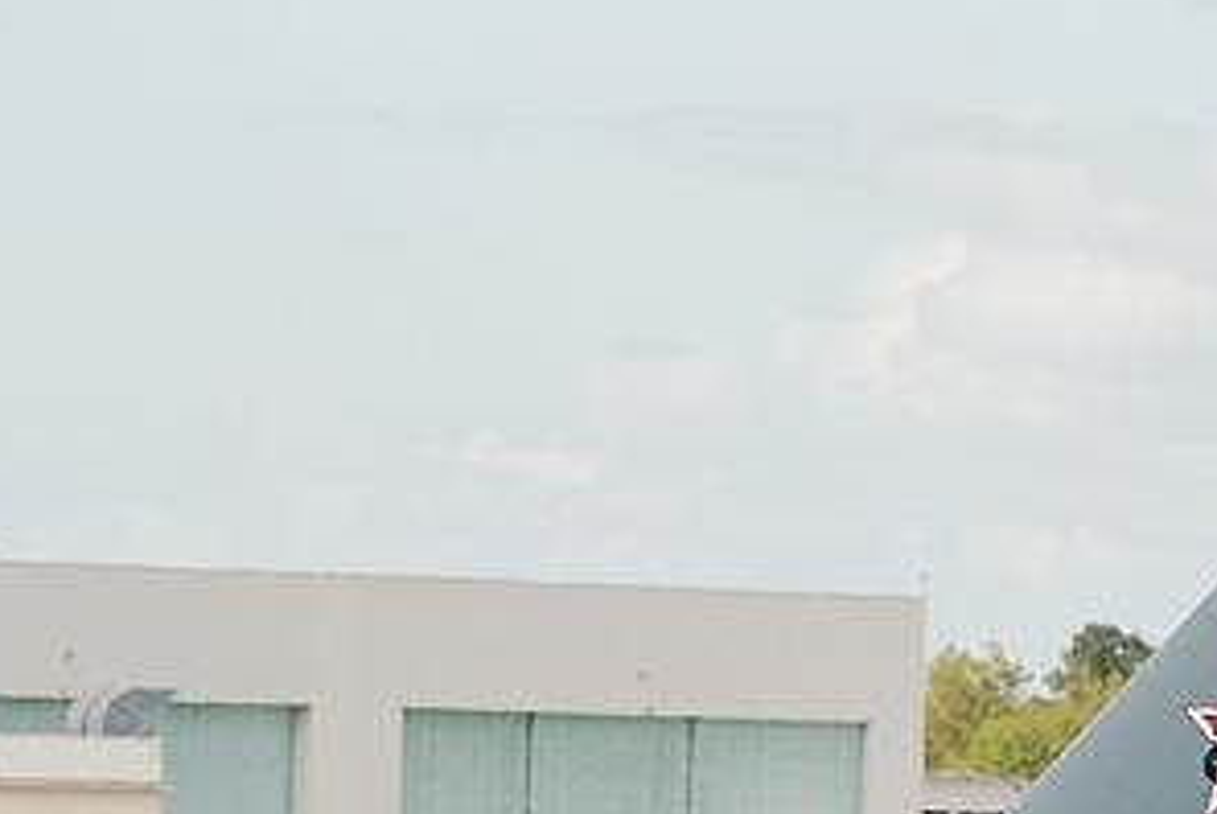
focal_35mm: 570
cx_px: 12
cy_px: 1371
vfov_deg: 2.4
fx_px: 19288
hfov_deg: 3.6
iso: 100
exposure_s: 1/500
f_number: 4.8
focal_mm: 110
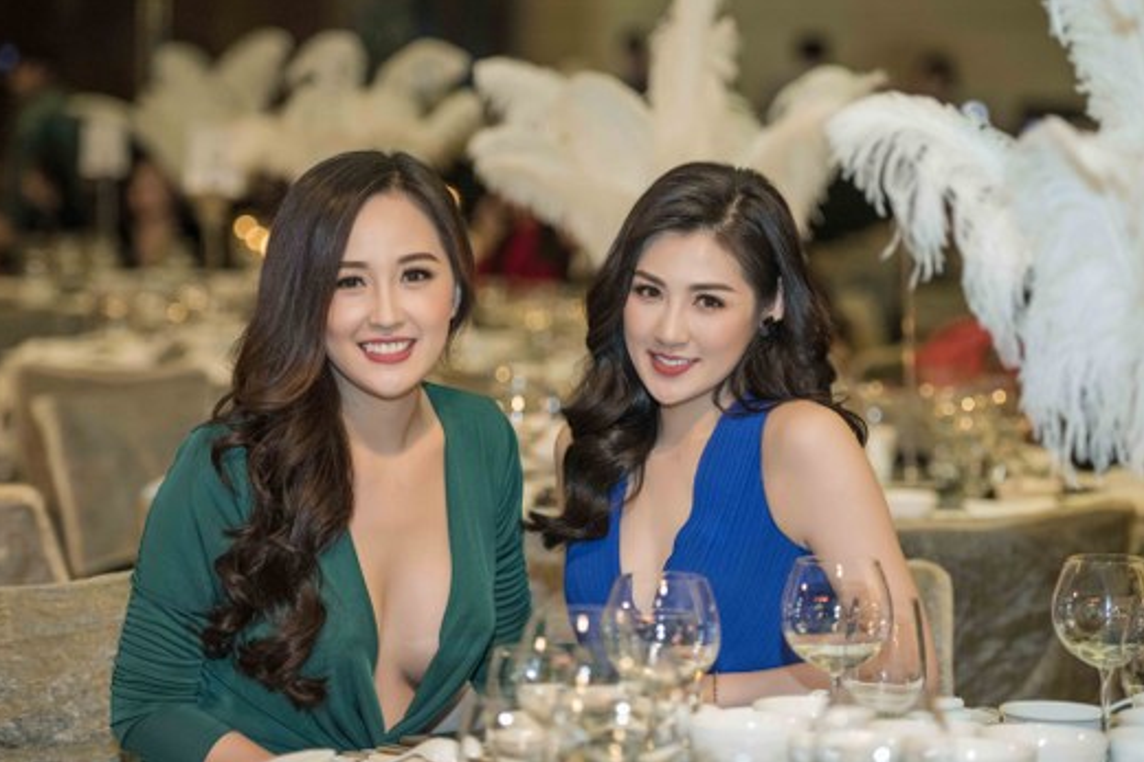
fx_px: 4098
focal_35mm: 129
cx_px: 610
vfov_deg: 10.6
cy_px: 395
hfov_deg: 15.9
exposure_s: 1/200
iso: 3200
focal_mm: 112
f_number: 2.8
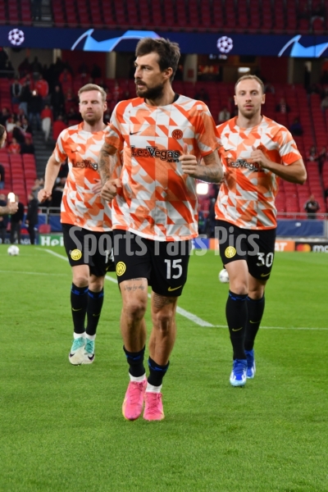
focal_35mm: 130
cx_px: 164
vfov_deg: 15.8
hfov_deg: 10.5
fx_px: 1777
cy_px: 246
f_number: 5
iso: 1100
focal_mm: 65
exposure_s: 1/400
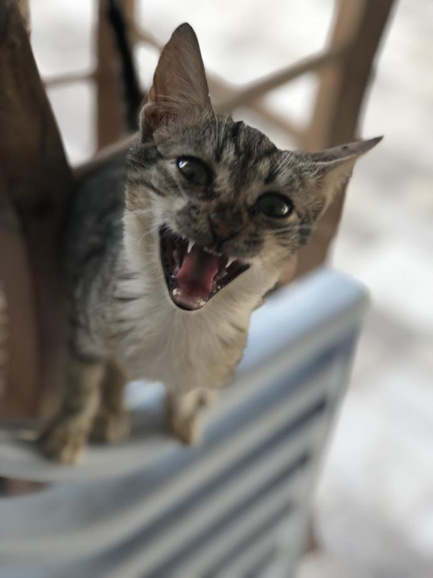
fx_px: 951
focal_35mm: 57
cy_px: 289
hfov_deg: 25.7
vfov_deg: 33.8
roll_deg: -10.3
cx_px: 216
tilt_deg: -40.5
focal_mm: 6.6
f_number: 2.8
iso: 40
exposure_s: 1/100
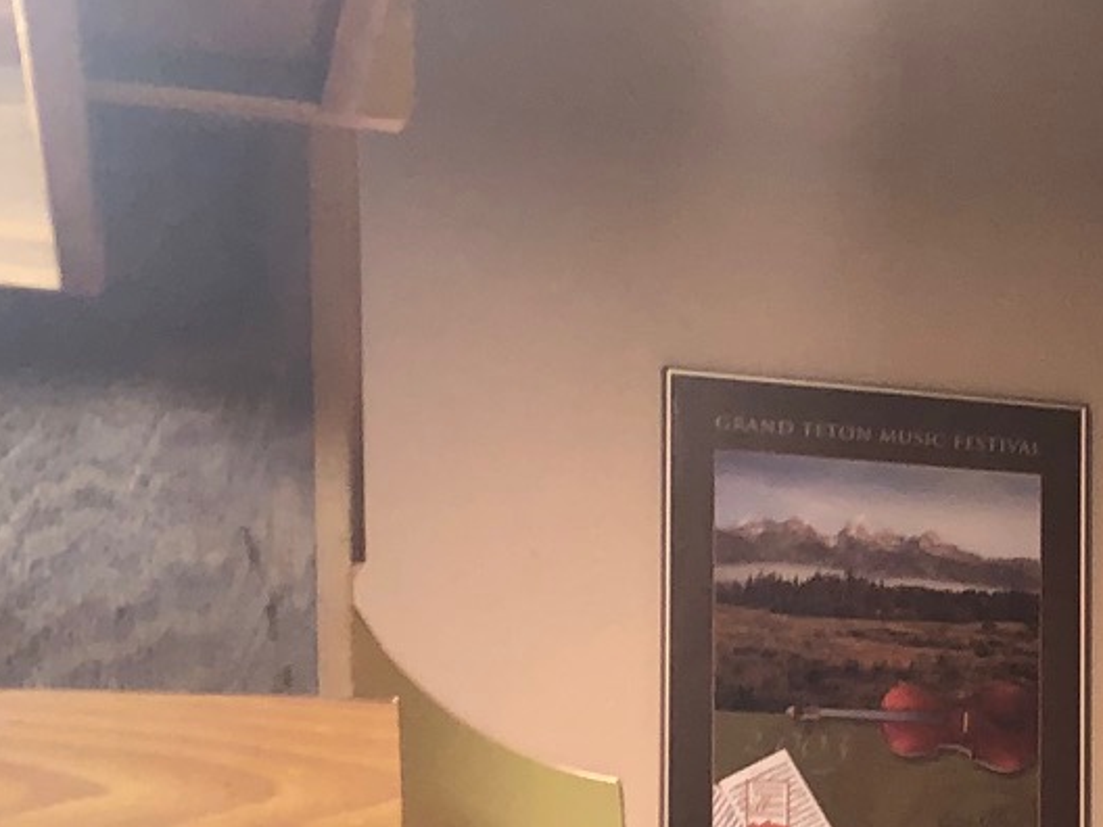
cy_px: 1103
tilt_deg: -2.5
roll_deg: -0.1
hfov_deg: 15.6
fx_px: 3409
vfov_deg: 13.3
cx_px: 2026
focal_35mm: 107
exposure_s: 1/15
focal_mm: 3.99
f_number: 1.8
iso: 80
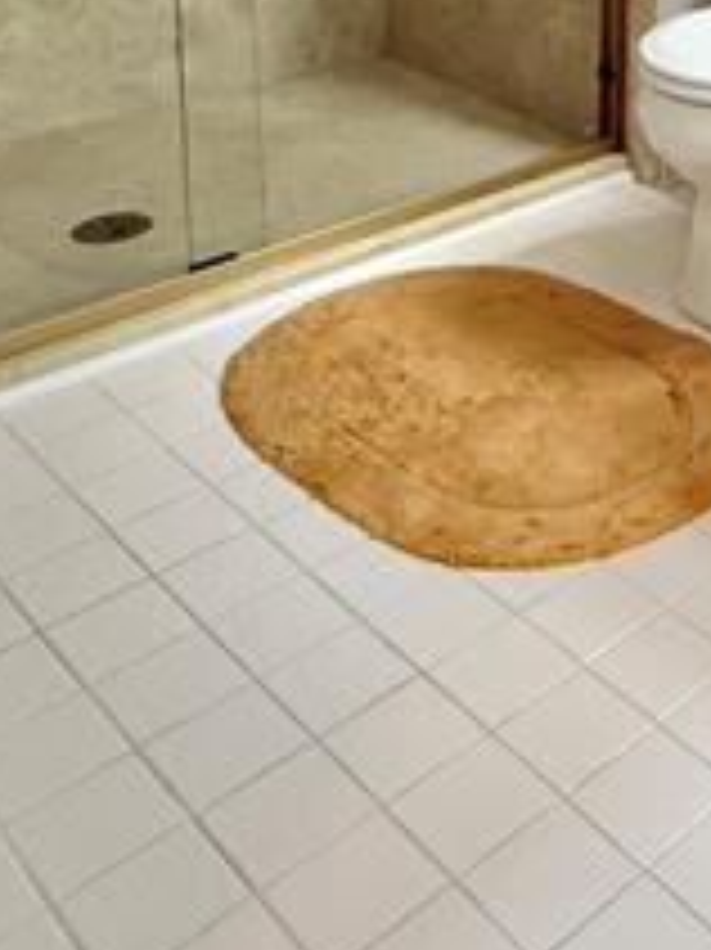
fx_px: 1398
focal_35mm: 51
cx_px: 909
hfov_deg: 25.0
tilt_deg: -10.6
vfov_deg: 32.7
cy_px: -108
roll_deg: -3.4
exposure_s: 1/60
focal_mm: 2.22
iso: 250
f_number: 2.2
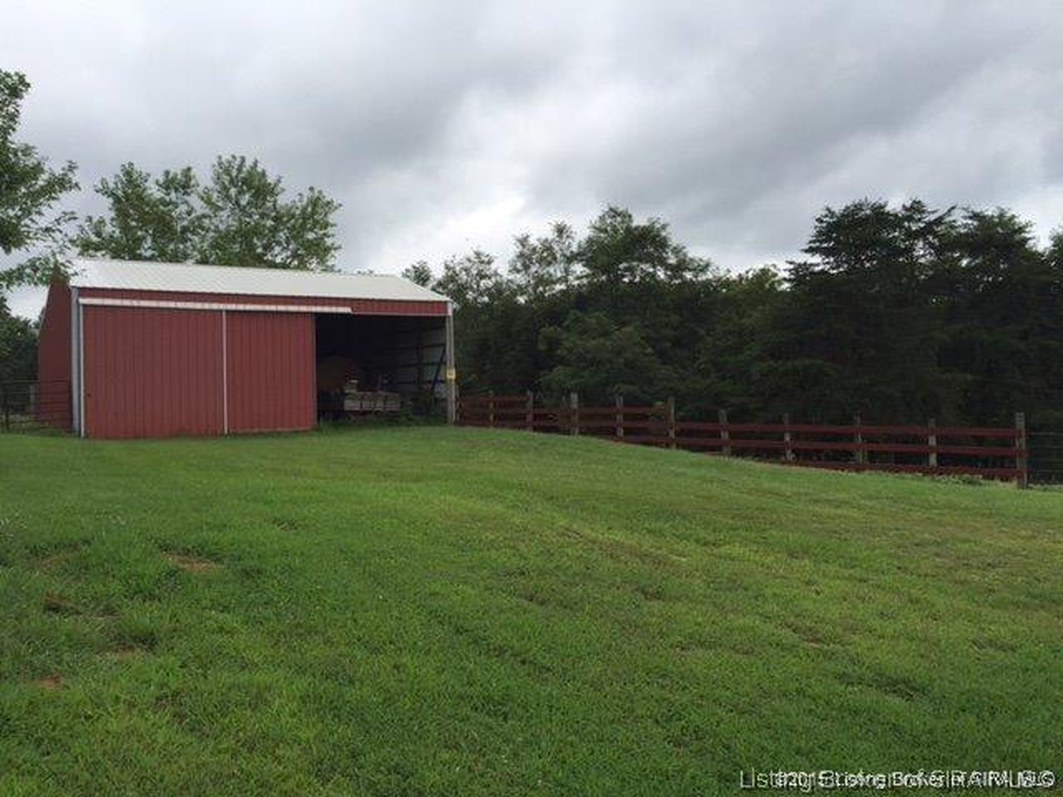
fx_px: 891
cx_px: 532
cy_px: 398
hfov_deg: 61.7
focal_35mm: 29
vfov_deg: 48.2
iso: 32
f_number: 2.2
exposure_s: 1/638
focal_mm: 4.15
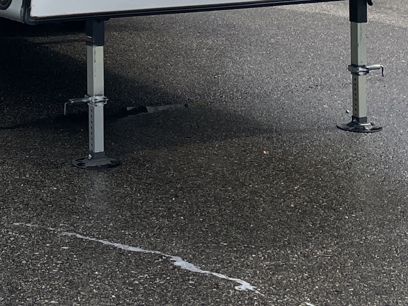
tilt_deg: +4.8
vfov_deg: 12.7
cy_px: -221
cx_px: 16
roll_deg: +0.8
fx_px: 1261
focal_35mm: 107
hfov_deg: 18.0
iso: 32
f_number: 1.6
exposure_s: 1/3040
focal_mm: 4.2
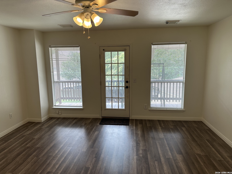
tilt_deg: -8.1
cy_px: 87
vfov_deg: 56.8
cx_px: 116
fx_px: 161
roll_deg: +1.4
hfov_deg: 71.6
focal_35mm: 24
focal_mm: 6.86
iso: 64
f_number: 1.78
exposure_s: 1/136
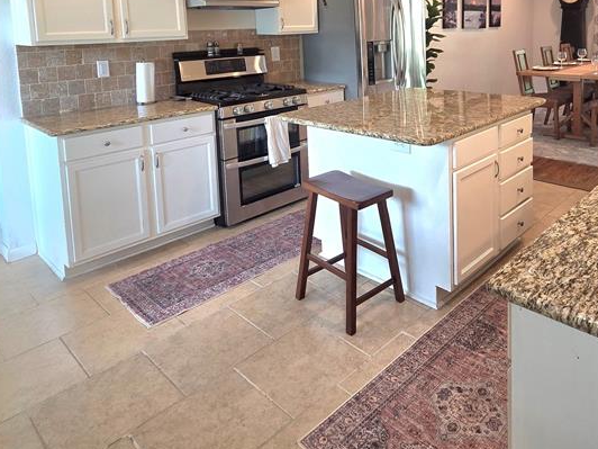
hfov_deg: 67.5
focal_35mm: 25
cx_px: 399
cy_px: 75
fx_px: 432
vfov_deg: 50.7
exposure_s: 1/60.2
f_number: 2.2
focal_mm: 2.2
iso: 160
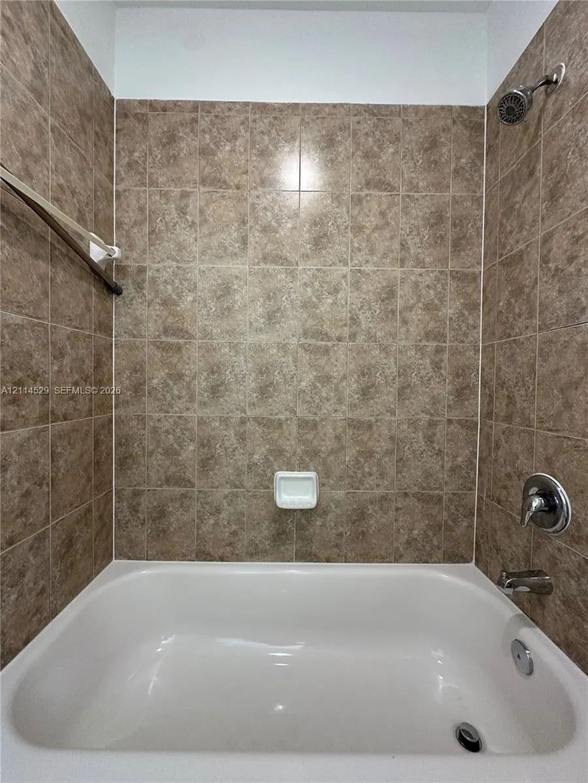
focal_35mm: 14
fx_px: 317
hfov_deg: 85.7
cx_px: 294
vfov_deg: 102.1
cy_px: 392
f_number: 2.2
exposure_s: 1/120
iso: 250
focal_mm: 2.22
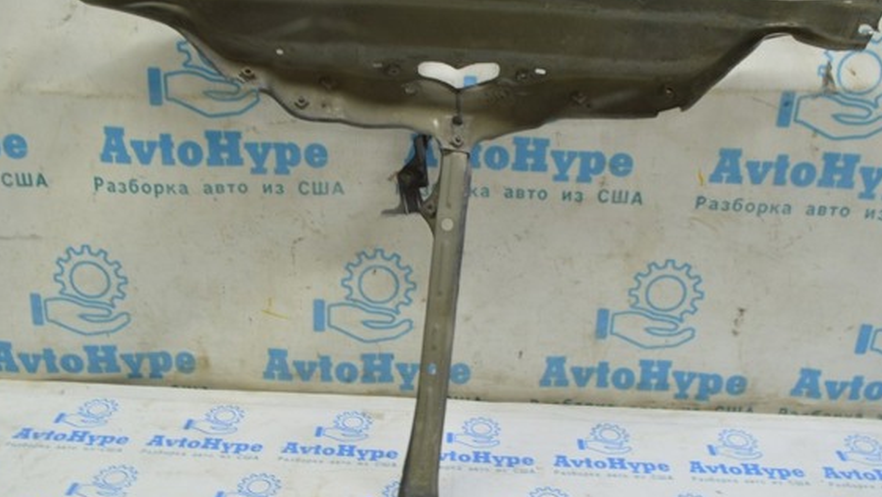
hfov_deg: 53.3
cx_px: 439
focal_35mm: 38
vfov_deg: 31.5
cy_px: 216
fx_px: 880
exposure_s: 1/20
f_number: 5.6
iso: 400
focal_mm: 21
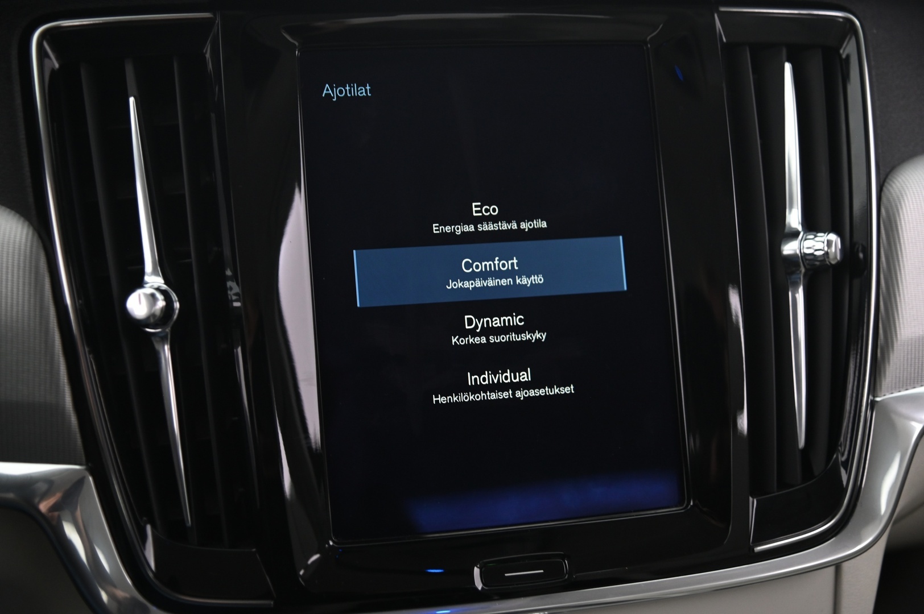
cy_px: 307
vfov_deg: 28.0
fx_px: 1231
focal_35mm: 48
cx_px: 462
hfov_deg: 41.1
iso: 2000
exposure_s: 1/15
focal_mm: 48
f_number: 4
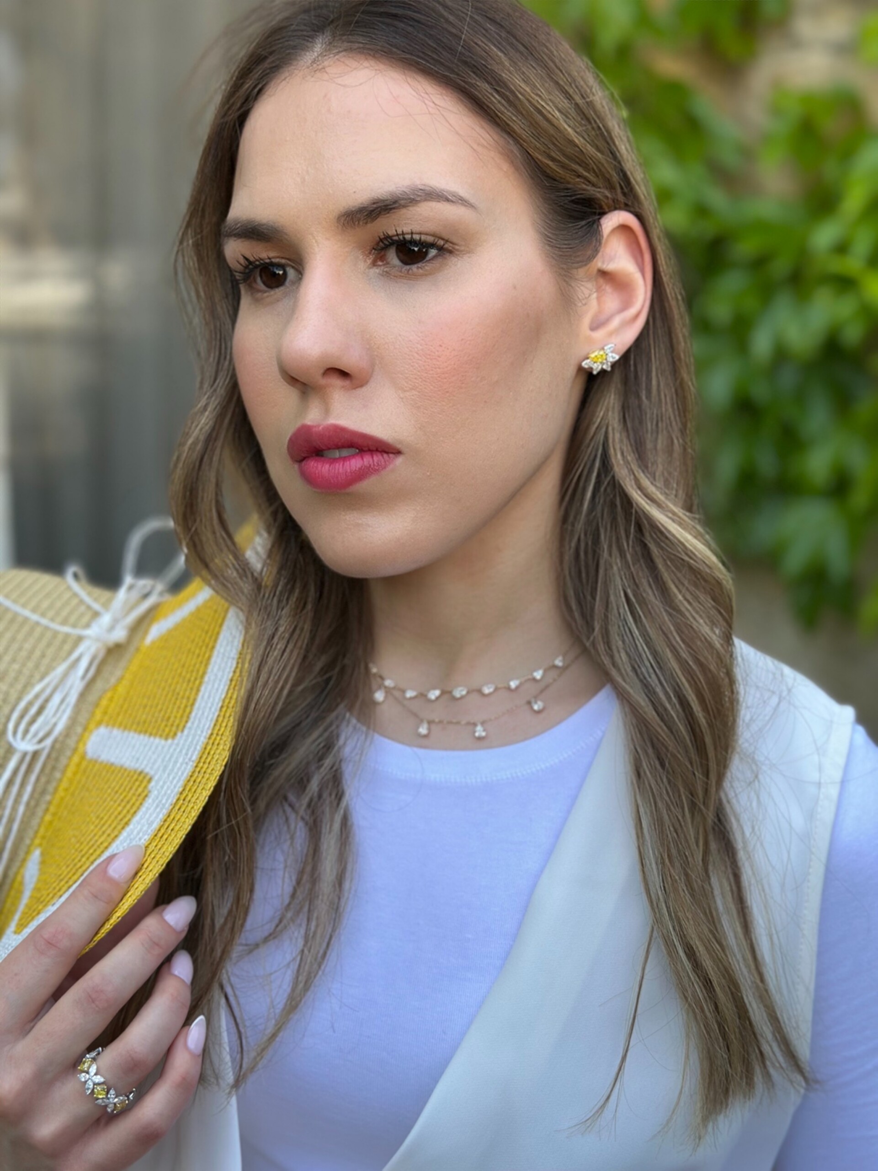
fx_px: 1623
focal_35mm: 48
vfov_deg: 39.7
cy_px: 586
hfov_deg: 30.3
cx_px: 439
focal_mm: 6.86
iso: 80
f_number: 1.78
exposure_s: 1/433
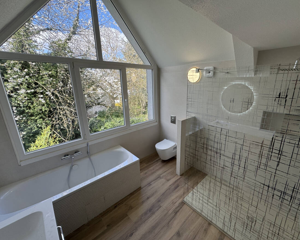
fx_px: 133
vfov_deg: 84.0
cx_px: 162
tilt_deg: -15.5
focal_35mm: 15
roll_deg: +0.2
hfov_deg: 96.6
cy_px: 117
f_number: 2.2
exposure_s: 1/197
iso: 40
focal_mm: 2.22
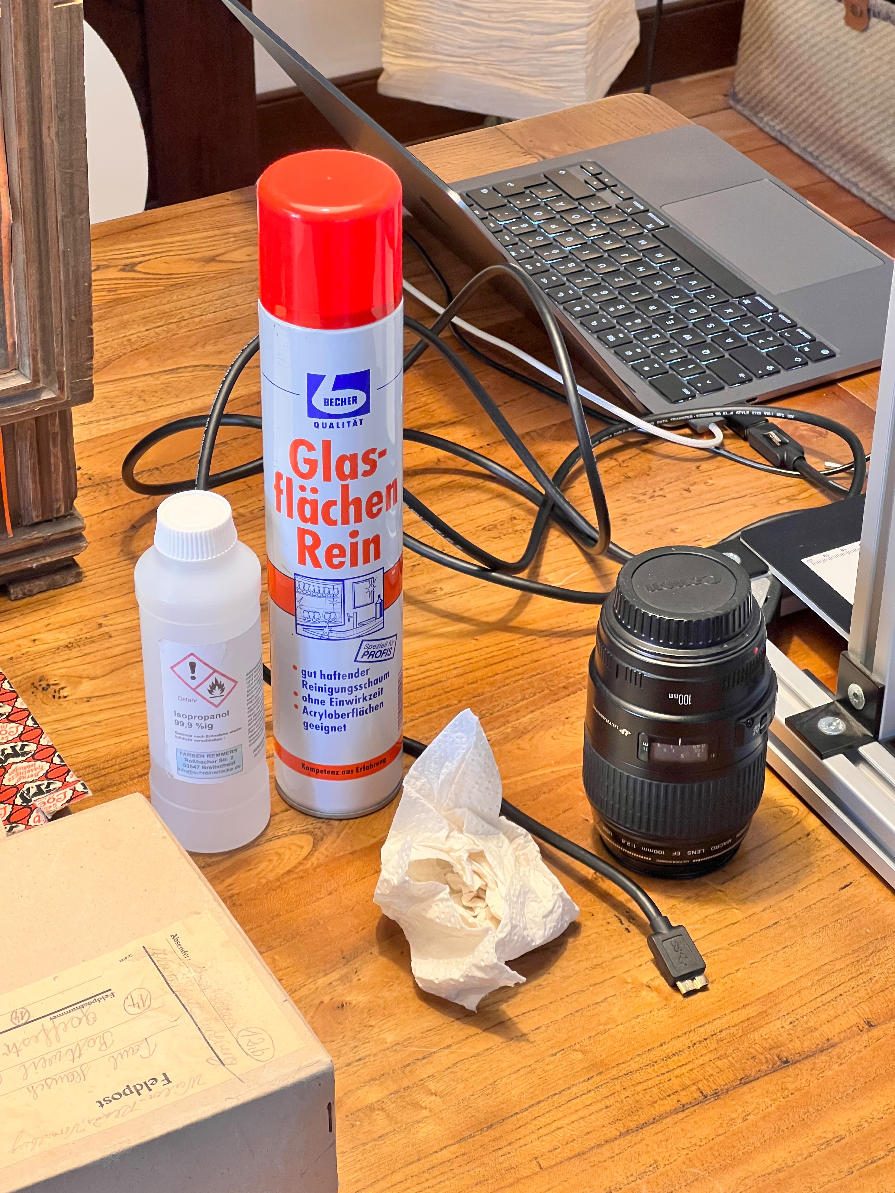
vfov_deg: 25.3
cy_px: 596
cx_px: 448
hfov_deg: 19.1
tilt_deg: -34.9
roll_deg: +0.2
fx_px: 2654
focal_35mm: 77
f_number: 2.8
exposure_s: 1/50
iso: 320
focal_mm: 9
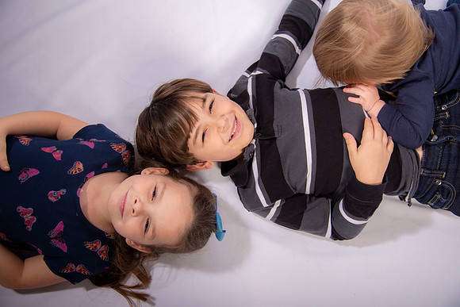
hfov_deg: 50.7
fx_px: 486
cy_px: 154
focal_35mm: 38
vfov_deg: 35.1
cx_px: 230
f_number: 4.5
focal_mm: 38
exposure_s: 1/160
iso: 125
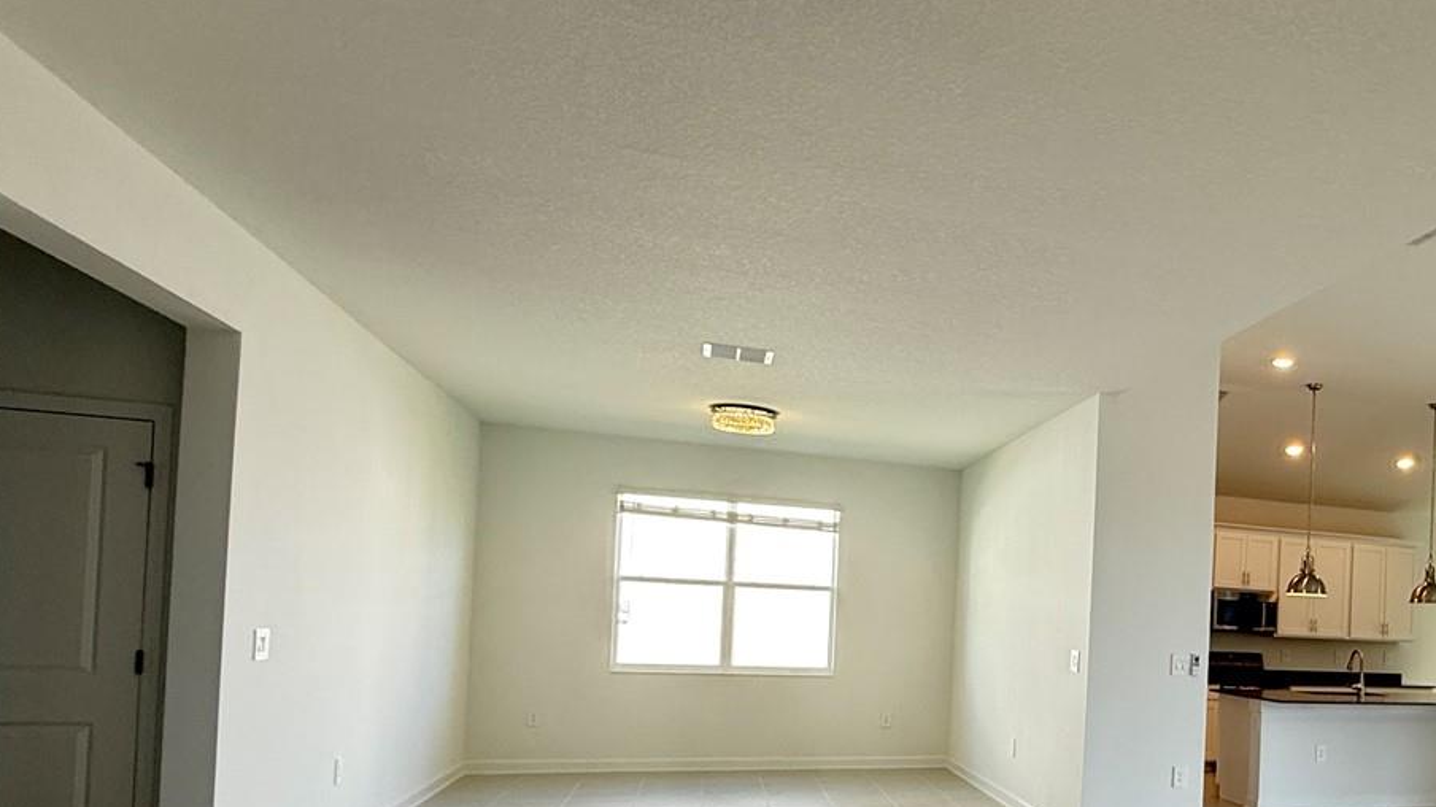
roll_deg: -2.5
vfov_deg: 41.5
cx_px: 1133
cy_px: 612
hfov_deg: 64.2
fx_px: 1028
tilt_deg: +2.5
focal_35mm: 27
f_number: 2.2
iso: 200
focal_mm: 2.22
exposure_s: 1/120
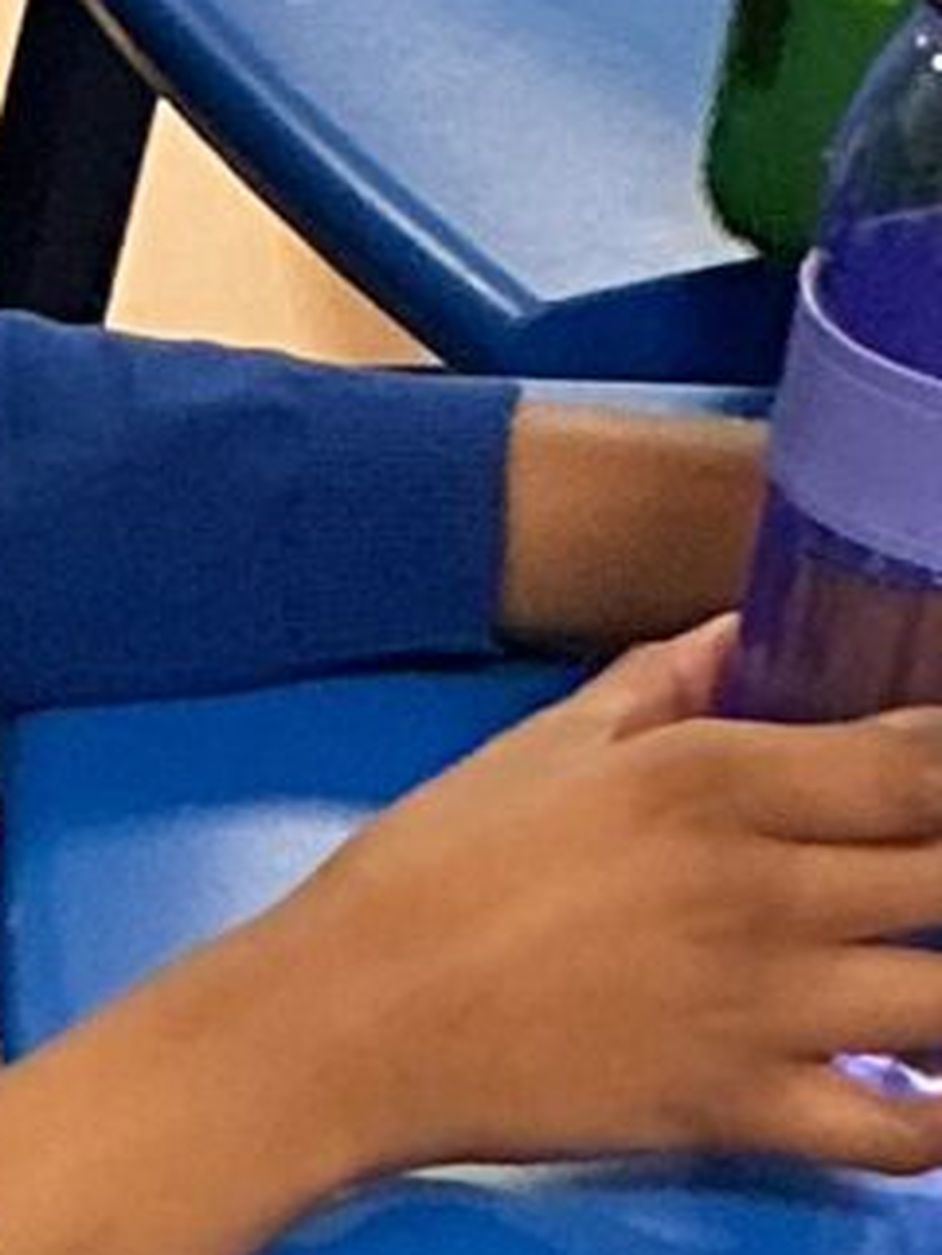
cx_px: -184
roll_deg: +0.1
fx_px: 8376
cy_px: 528
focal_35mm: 231
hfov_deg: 6.4
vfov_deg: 8.6
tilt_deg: -29.0
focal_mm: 3
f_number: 1.8
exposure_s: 1/60
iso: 160
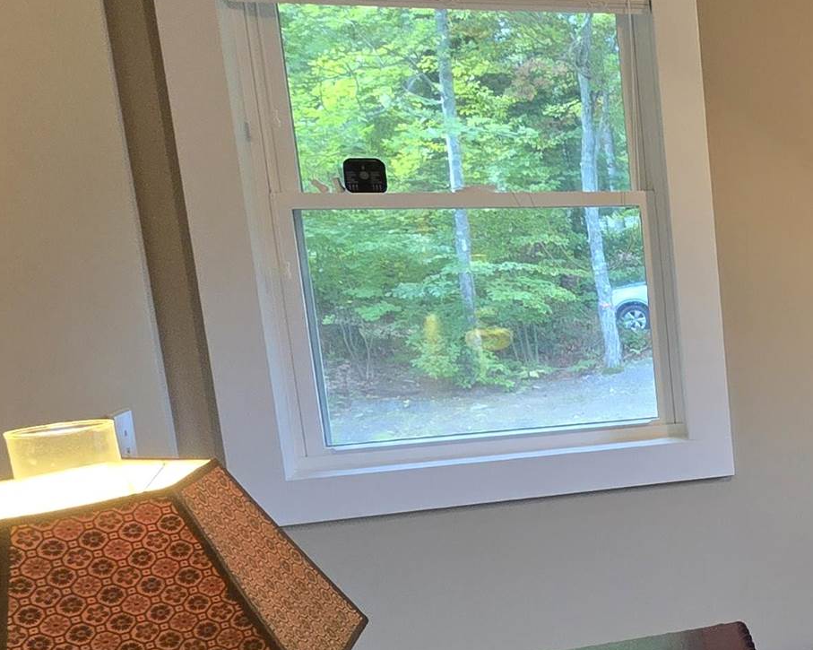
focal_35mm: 43
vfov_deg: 34.7
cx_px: 1140
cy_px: 411
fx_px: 1034
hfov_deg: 30.2
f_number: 2.2
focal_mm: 2.2
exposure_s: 1/60
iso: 320
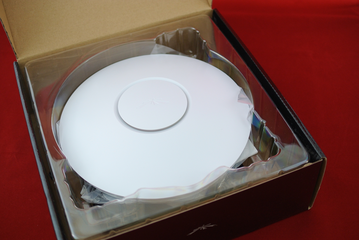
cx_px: 180
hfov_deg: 40.3
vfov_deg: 27.6
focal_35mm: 49
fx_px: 489
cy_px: 120
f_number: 1.8
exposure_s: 1/20
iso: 100
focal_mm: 18.5
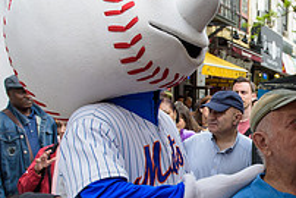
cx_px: 283
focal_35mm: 69
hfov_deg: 27.8
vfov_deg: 19.6
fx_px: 568
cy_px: 144
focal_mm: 24
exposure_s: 1/250
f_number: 4
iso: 200
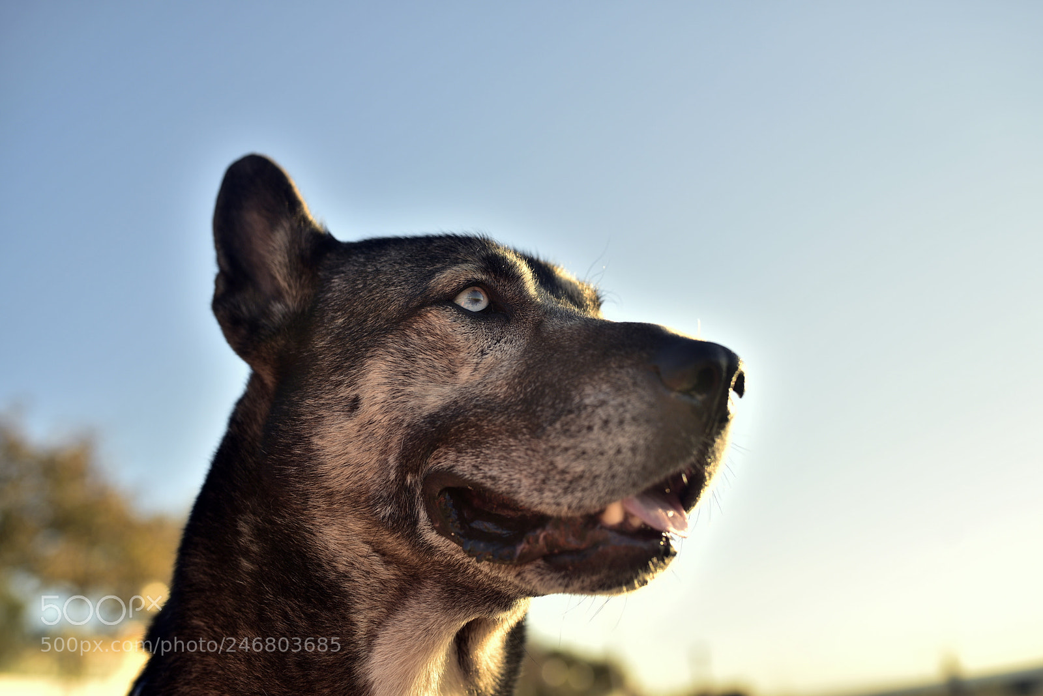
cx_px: 522
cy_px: 348
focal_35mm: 35
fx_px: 1014
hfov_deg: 54.4
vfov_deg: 37.9
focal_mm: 35
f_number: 3.2
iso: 100
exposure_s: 1/640
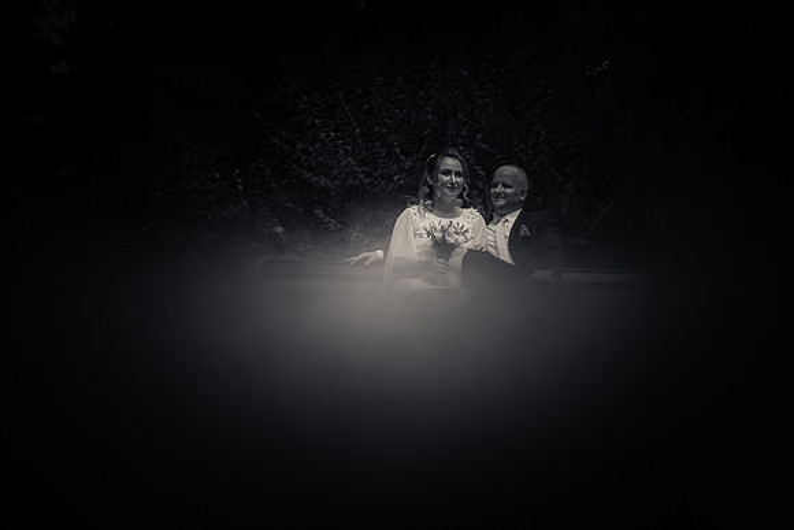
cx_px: 465
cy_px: 220
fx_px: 1807
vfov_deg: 16.7
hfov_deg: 24.7
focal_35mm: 82
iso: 200
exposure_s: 1/1600
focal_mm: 70
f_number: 2.8
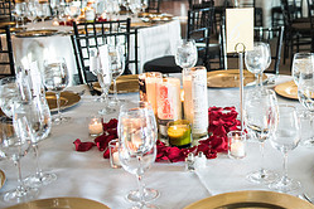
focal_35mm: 56
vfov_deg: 23.8
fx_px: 488
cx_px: 272
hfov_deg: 34.0
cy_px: 38
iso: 640
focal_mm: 24
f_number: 2.8
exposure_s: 1/100
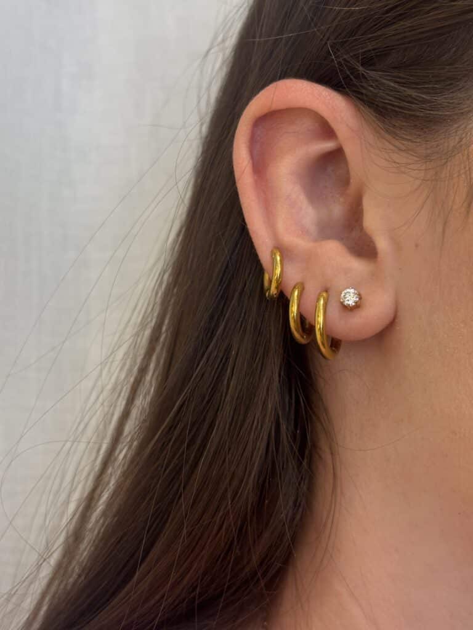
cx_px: 236
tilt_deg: +6.1
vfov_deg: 36.8
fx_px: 947
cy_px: 315
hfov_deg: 28.0
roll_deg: +2.1
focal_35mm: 52
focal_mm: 5.96
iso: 64
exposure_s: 1/50
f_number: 1.6
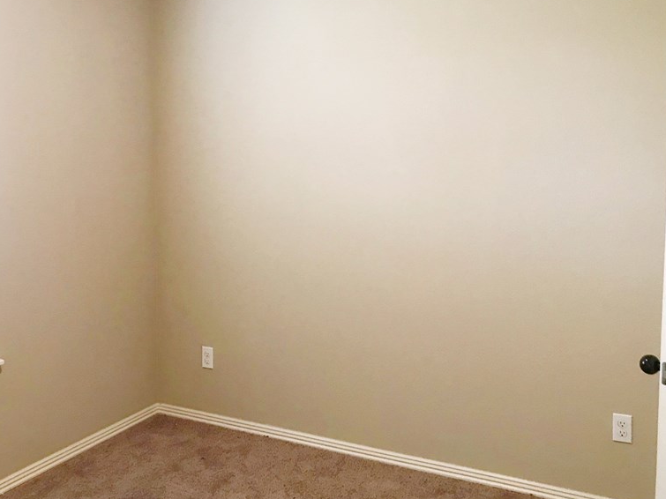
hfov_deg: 48.8
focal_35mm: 38
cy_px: 198
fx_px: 731
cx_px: 280
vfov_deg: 37.6
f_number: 1.8
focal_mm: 3.99
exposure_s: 1/15
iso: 40
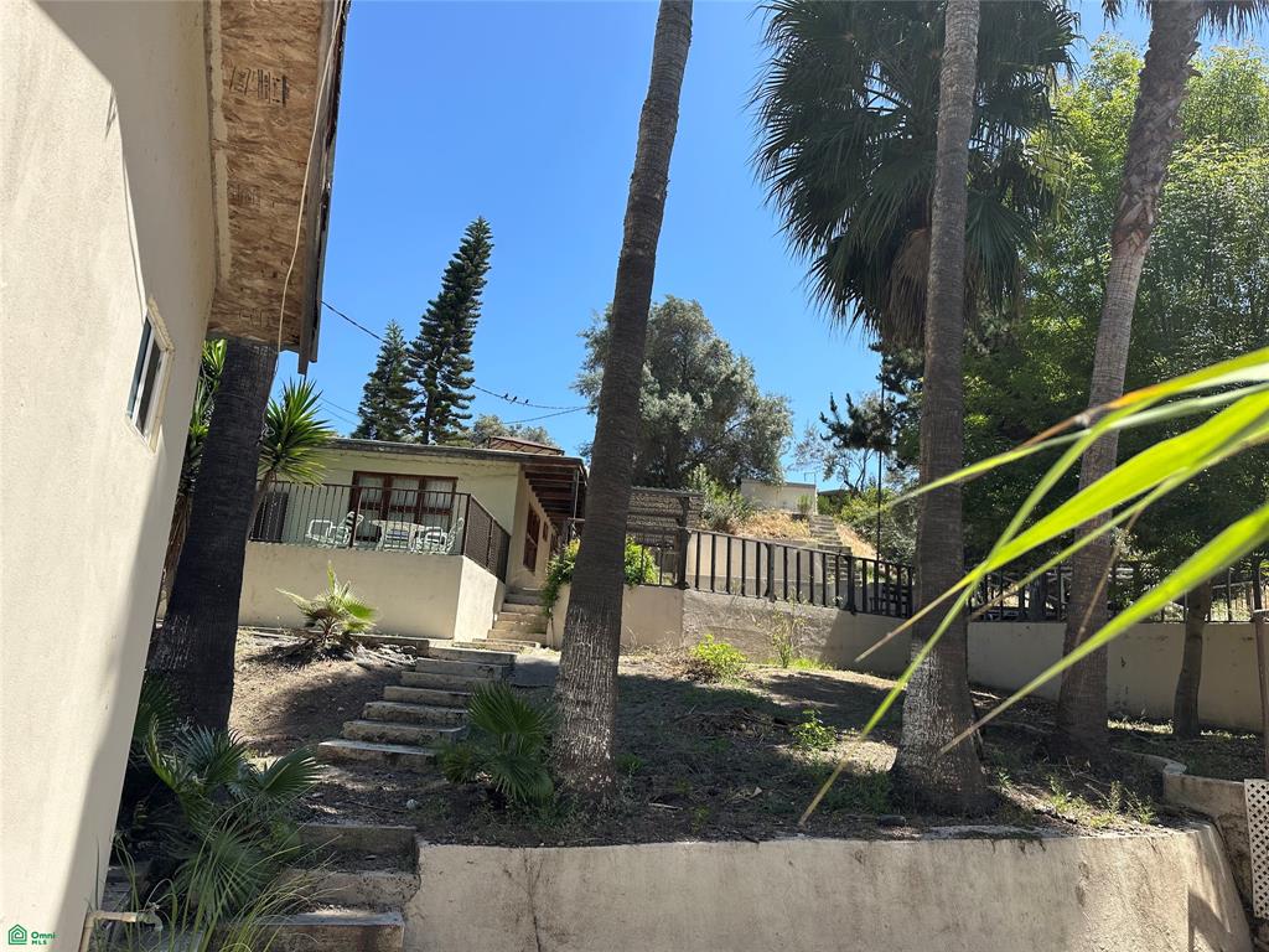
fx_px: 880
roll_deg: -4.2
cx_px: 634
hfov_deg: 71.6
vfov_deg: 56.8
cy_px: 476
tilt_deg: +12.9
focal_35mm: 24
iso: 80
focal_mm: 6.86
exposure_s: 1/2809
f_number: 1.78
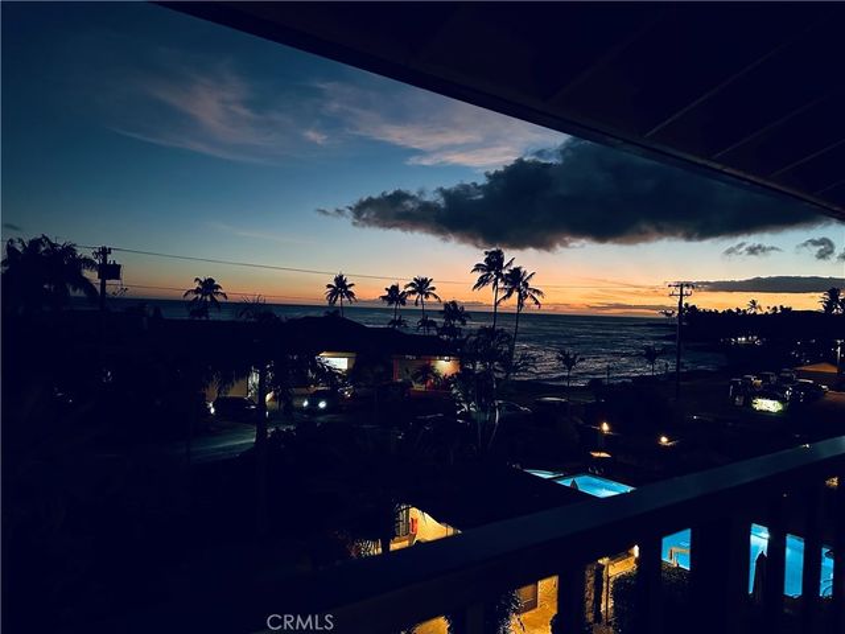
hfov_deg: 71.6
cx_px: 422
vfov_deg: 56.8
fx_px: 586
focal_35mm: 24
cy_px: 317
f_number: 1.78
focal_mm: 6.86
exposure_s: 1/30
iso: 1000
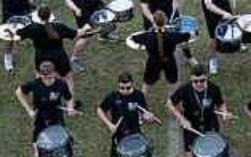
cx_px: 58
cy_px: -191
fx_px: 1402
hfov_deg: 10.2
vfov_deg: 6.2
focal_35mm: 205
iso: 250
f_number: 2.8
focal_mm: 70
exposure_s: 1/1250
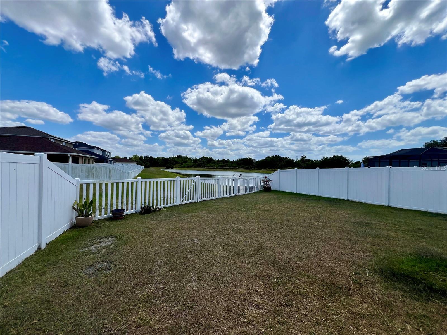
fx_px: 168
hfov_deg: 106.2
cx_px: 224
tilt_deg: +0.0
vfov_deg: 89.9
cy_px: 168
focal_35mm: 13
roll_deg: -1.2
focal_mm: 1.57
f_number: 1.8
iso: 32
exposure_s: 1/2874
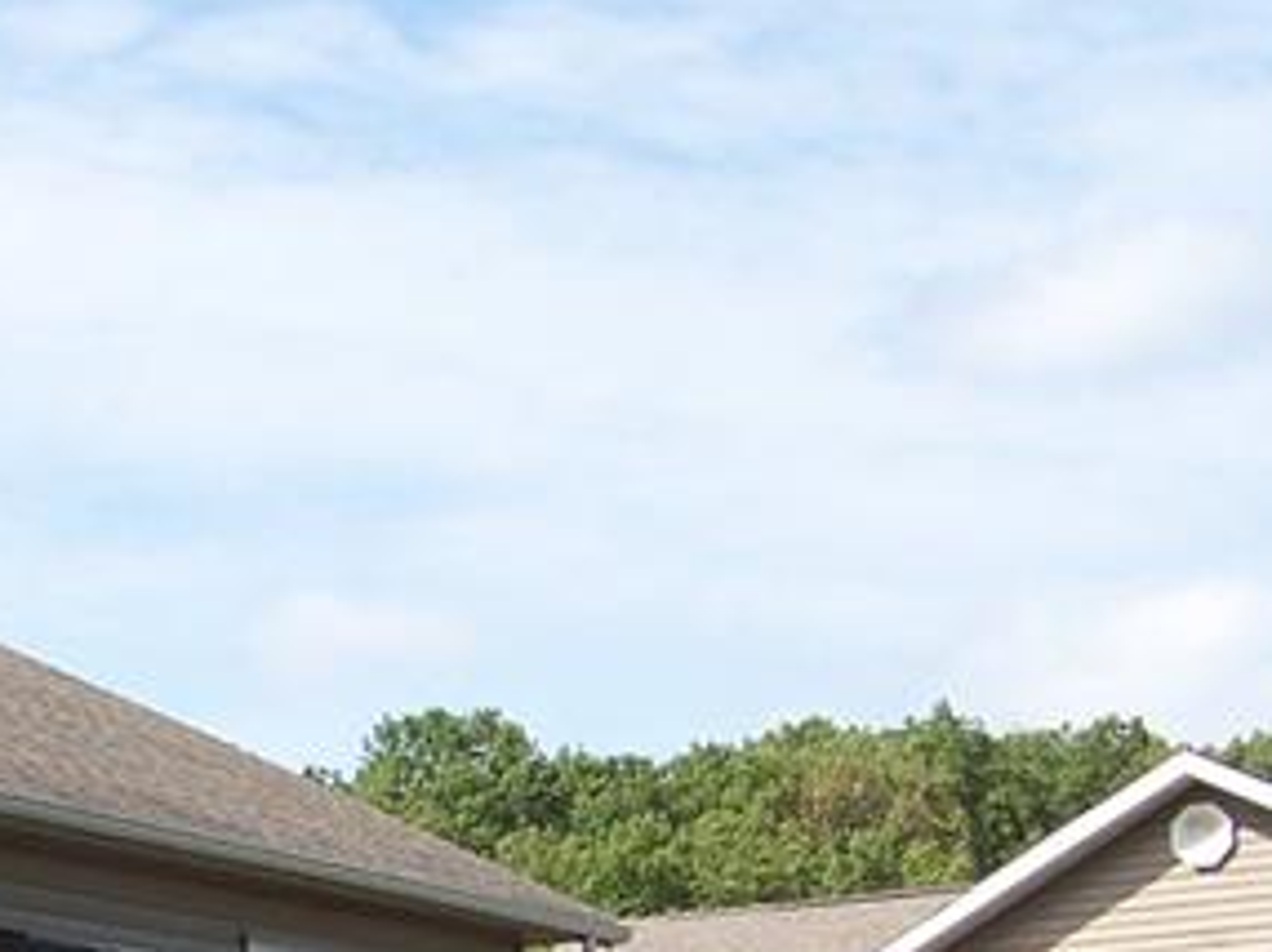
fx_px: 4736
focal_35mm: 129
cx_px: -22
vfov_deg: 11.2
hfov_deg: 15.0
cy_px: 1170
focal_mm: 5.85
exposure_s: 1/640
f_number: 2.8
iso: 64
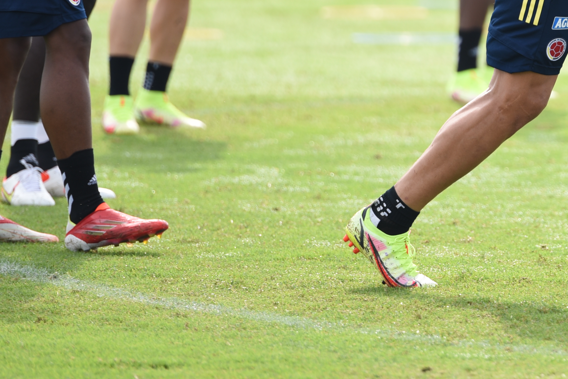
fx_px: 7971
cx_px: 629
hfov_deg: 4.1
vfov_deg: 2.7
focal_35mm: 505
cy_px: -82
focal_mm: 195
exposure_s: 1/1000
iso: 160
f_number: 2.8
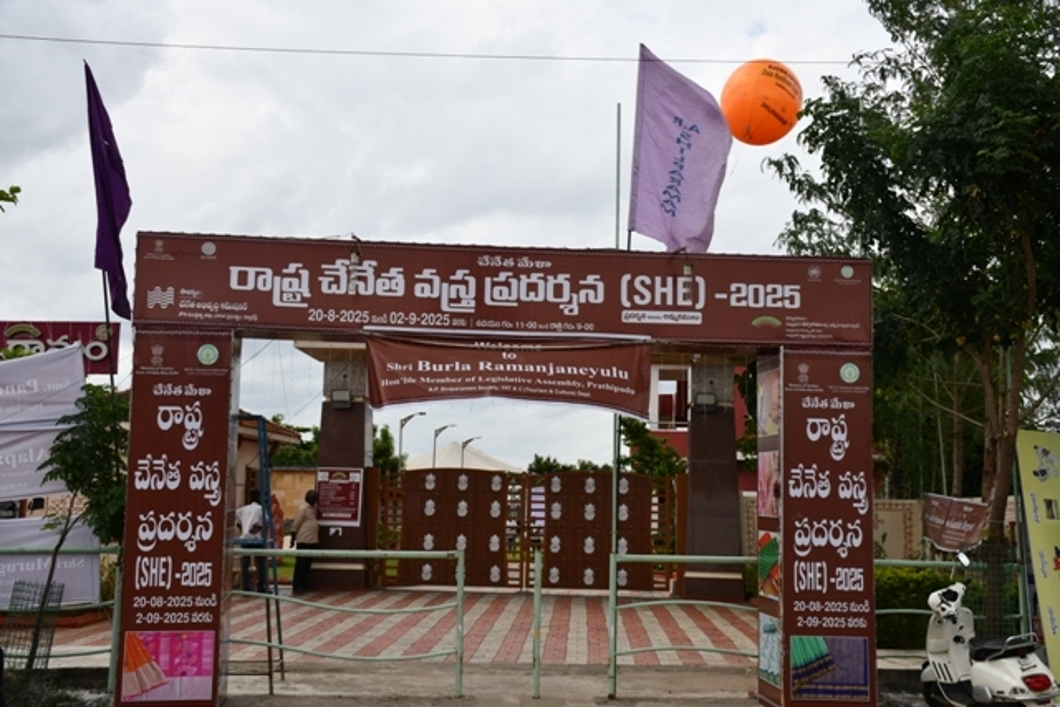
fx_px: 1178
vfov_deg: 33.4
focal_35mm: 40
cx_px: 530
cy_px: 354
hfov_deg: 48.4
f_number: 8
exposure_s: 1/250
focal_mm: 27
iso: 100
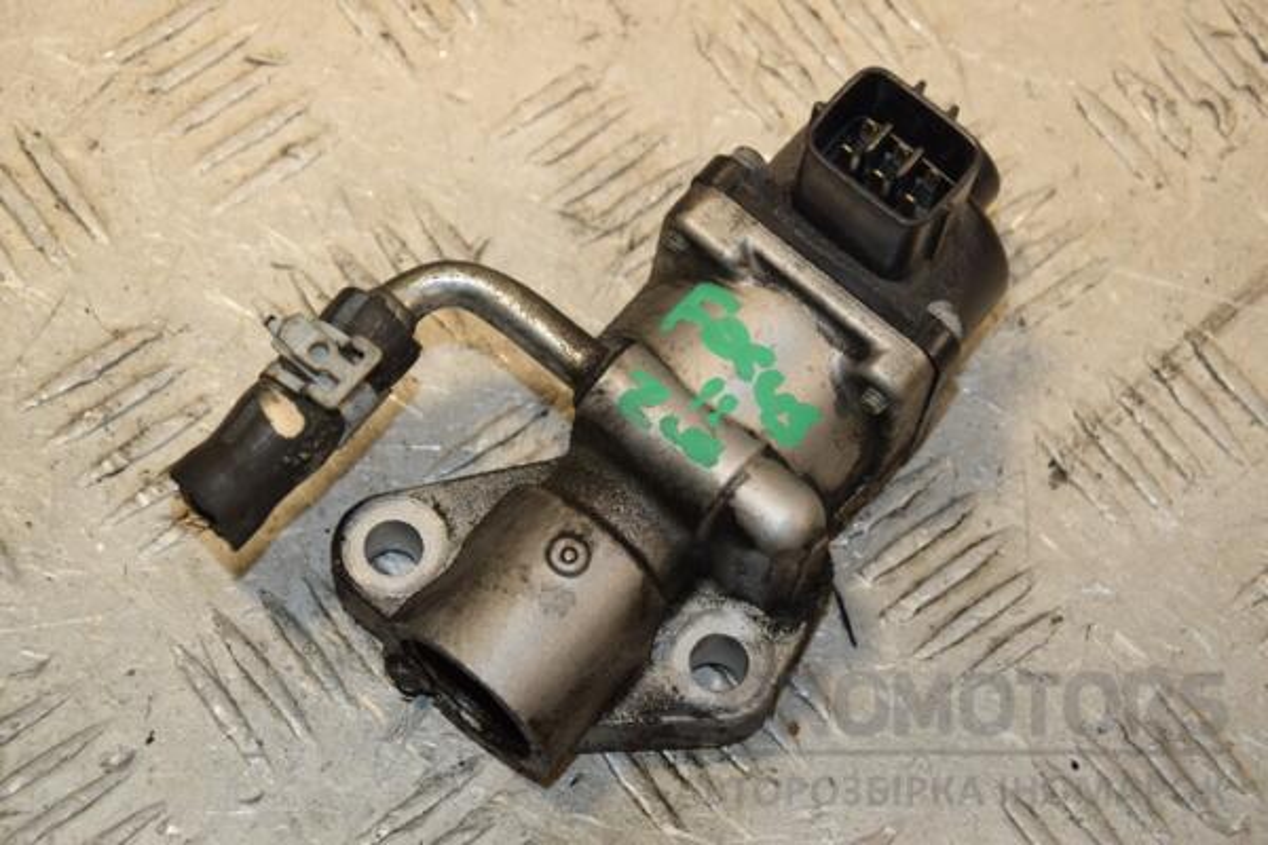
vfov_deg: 11.4
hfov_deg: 17.1
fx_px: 4226
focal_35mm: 120
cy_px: 422
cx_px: 634
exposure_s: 1/200
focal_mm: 80
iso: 800
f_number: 8
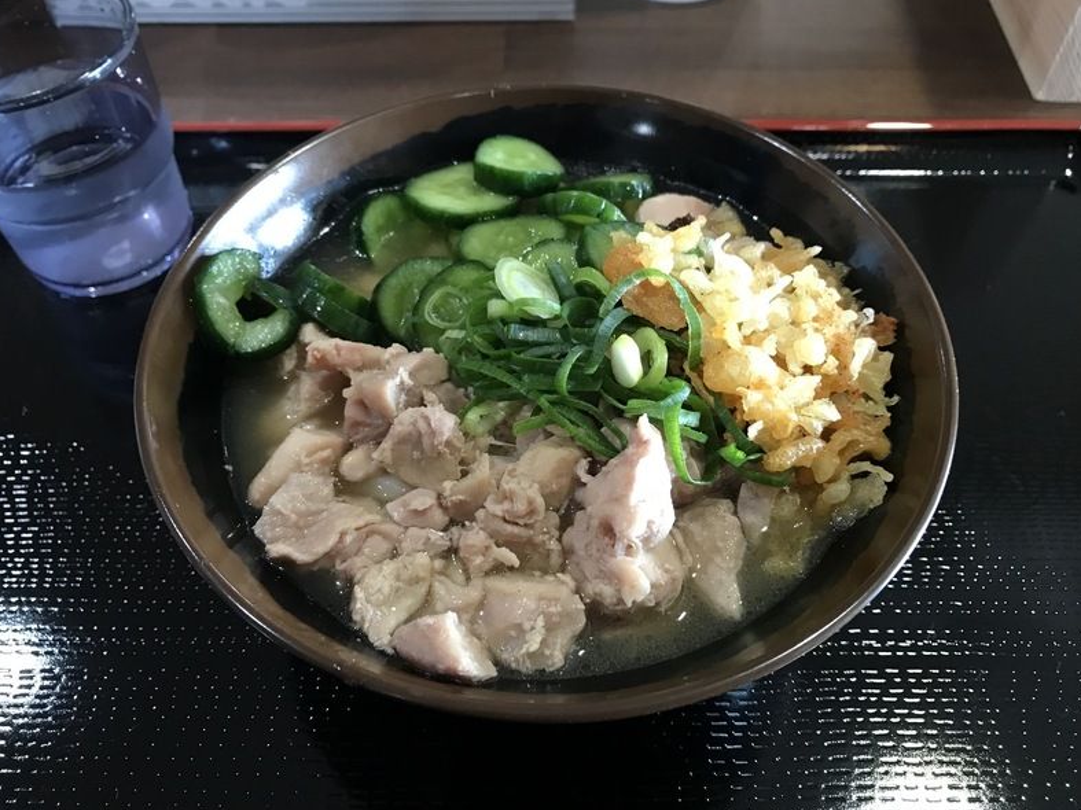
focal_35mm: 29
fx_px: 905
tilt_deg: -53.7
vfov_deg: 48.2
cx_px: 527
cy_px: 408
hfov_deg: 61.7
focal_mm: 3.99
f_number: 1.8
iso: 64
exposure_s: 1/15
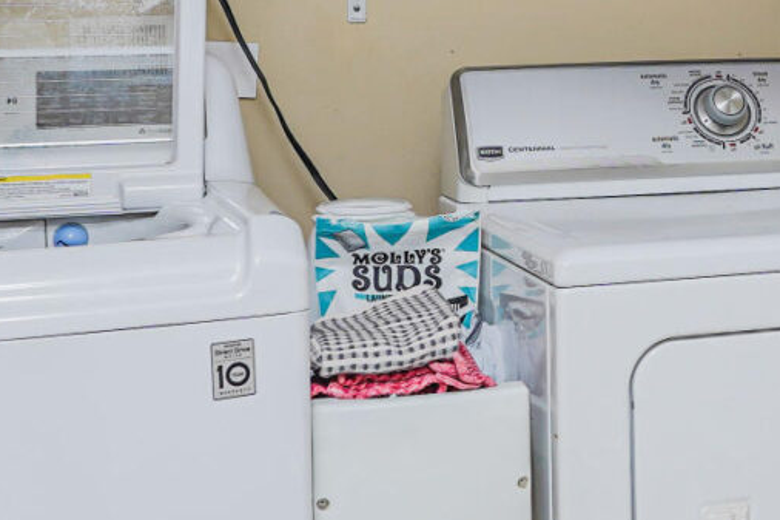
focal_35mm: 81
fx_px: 1754
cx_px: 859
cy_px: 21
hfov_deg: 23.5
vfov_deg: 16.5
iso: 64
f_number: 4
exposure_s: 1/30
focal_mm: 16
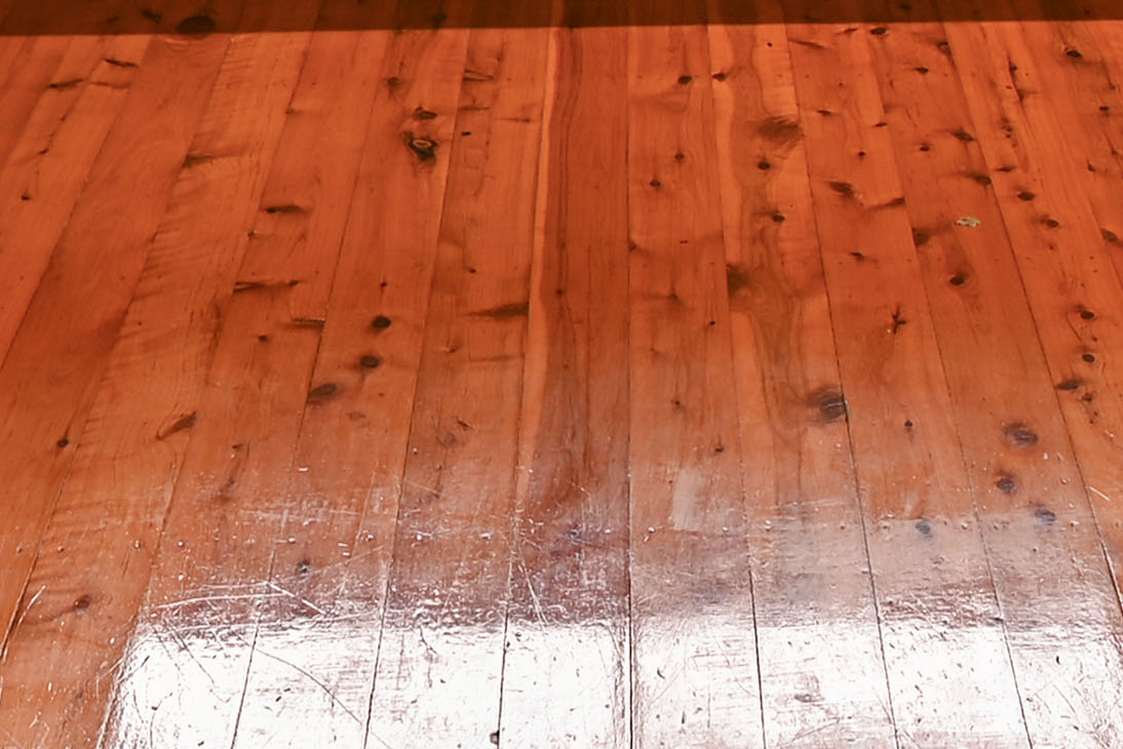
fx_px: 2402
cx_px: 723
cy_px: -969
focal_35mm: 77
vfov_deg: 13.6
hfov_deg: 26.2
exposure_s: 1/6
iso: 100
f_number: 4
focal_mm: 14
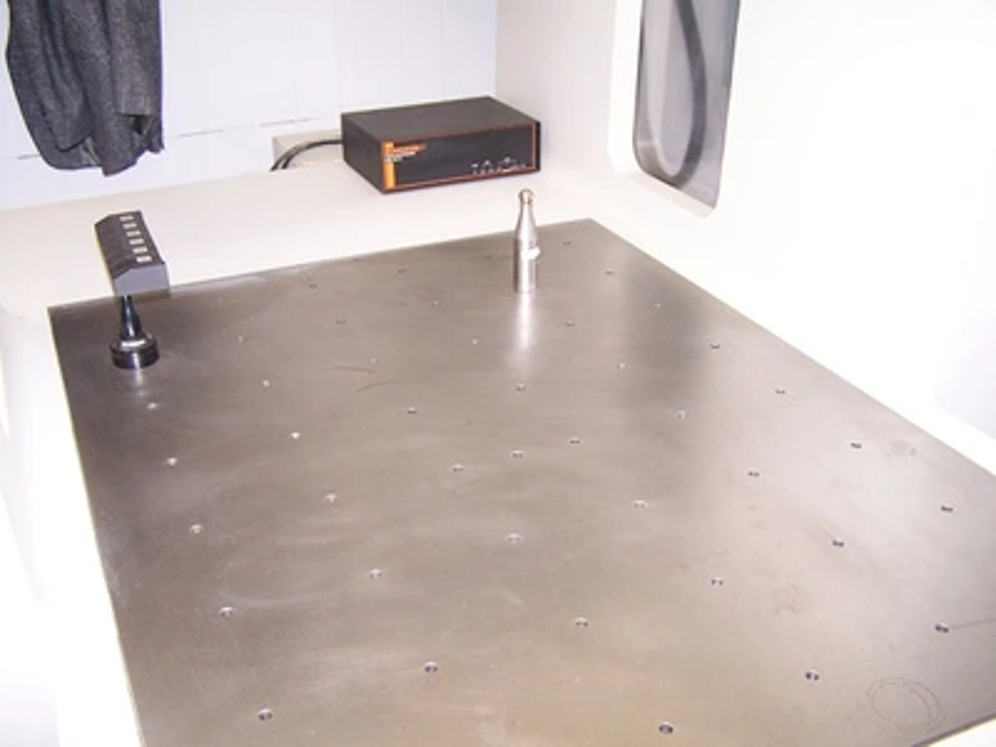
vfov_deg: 37.7
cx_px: 498
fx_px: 1093
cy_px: 374
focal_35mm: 38
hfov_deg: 49.0
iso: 140
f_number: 2.8
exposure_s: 1/60
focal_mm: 6.3
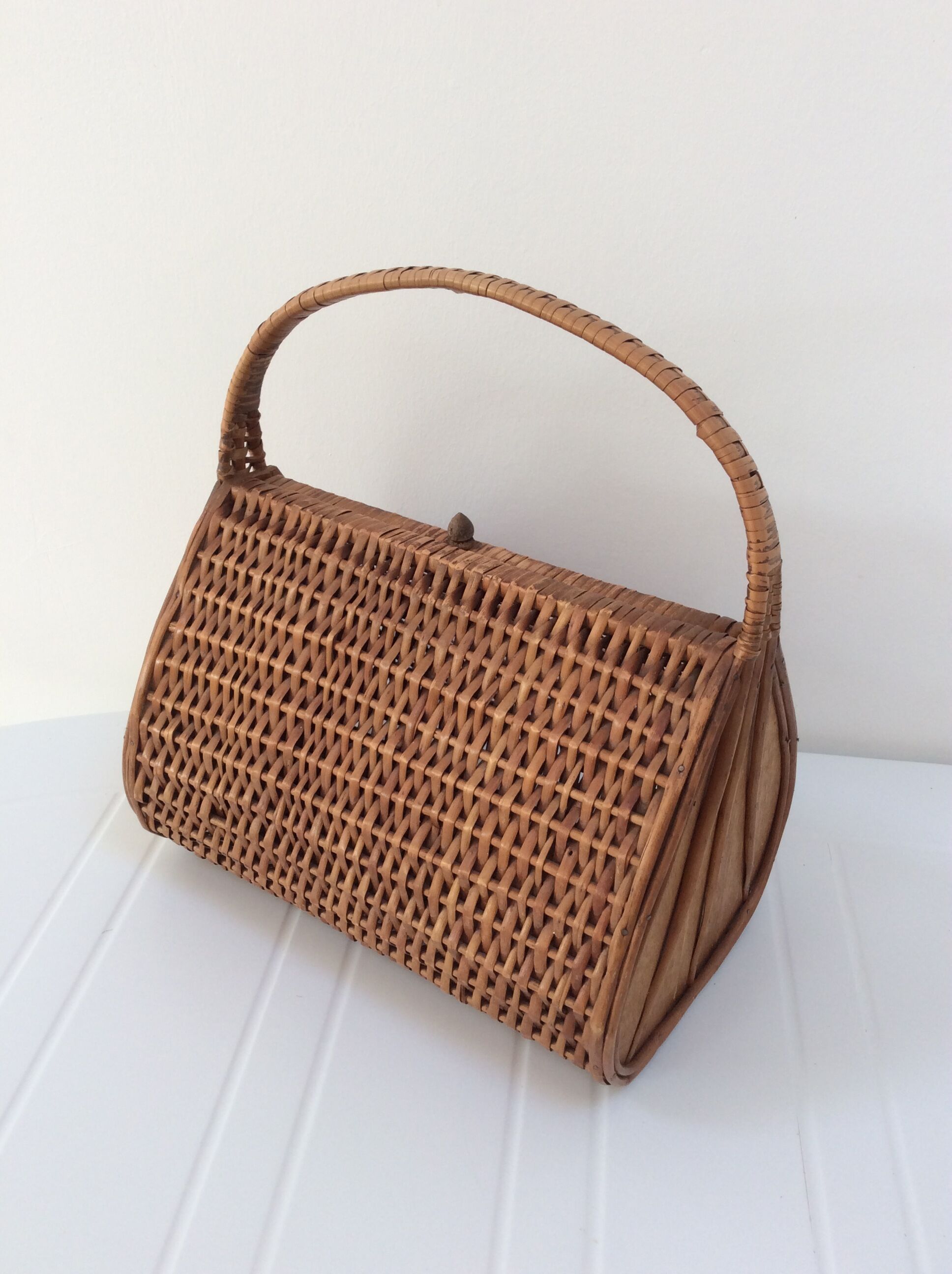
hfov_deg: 44.1
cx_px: 476
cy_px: 637
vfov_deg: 56.9
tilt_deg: -31.3
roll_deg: +0.3
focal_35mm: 32
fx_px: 1177
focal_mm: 3.3
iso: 32
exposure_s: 1/33
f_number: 2.4
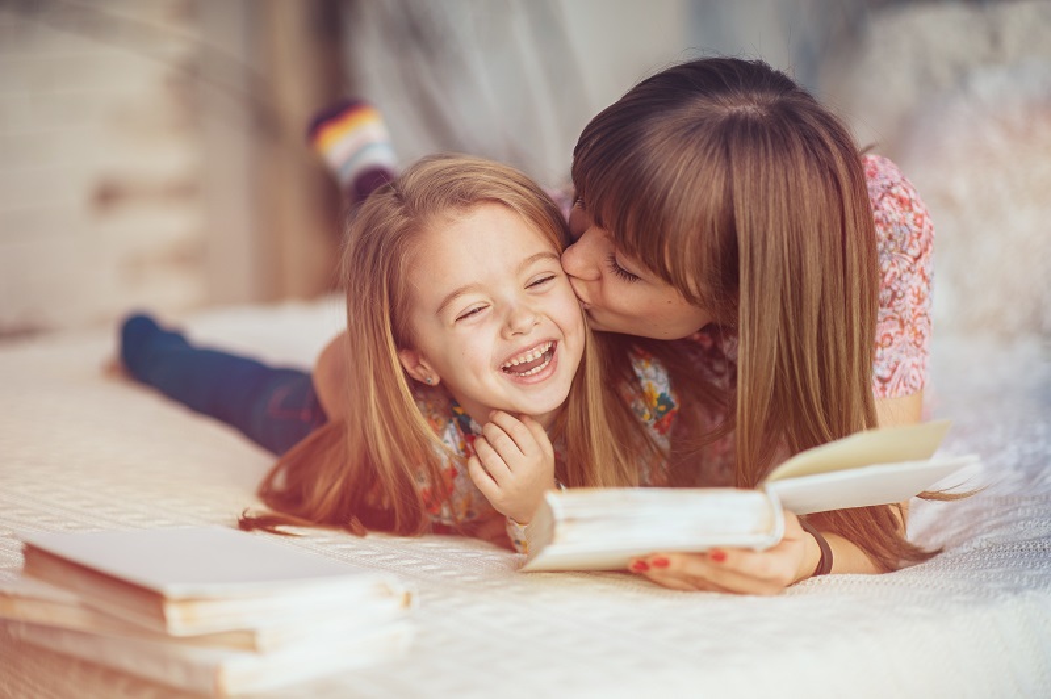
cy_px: 350
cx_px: 526
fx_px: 2479
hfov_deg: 23.9
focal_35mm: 85
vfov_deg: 16.0
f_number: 1.8
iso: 200
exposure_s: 1/400
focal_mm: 85
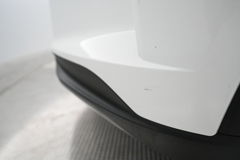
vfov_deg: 51.2
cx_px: 120
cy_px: 80
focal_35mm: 25
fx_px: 167
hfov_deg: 71.5
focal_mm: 25
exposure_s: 1/100
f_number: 4.5
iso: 2500
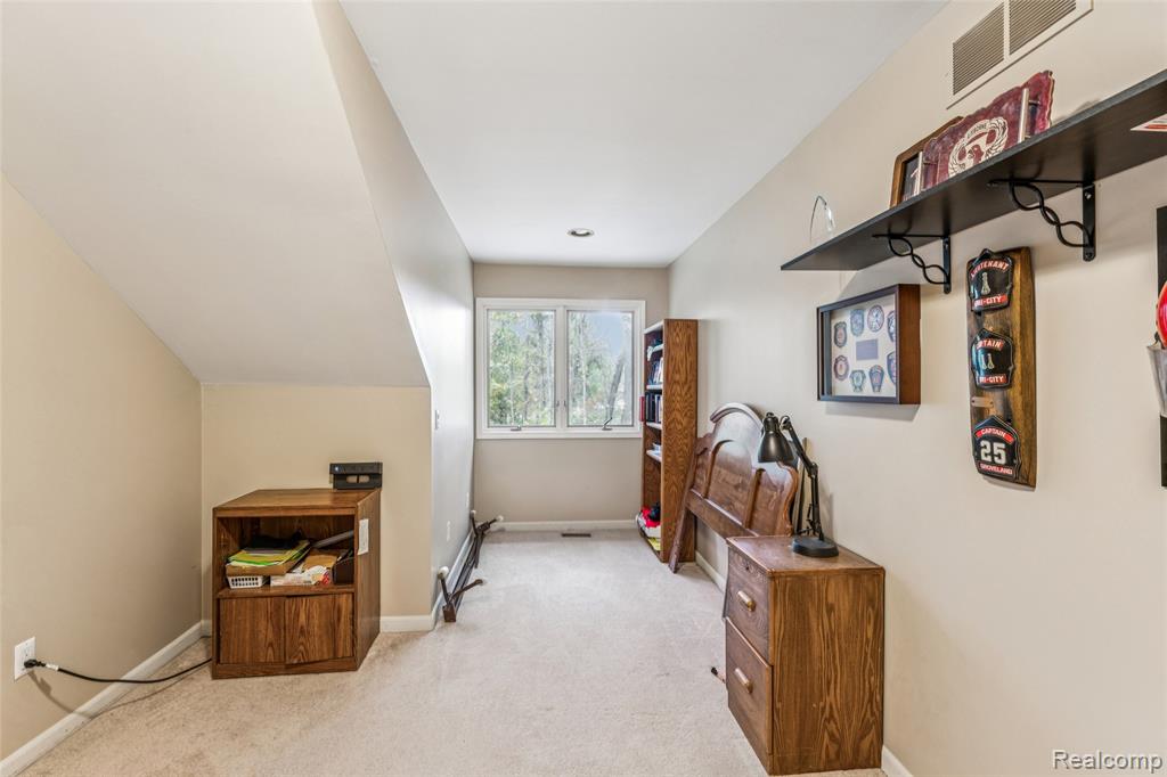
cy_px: 388
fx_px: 518
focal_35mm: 16
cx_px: 584
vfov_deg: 73.7
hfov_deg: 96.8
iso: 400
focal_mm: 16
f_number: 13
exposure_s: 1
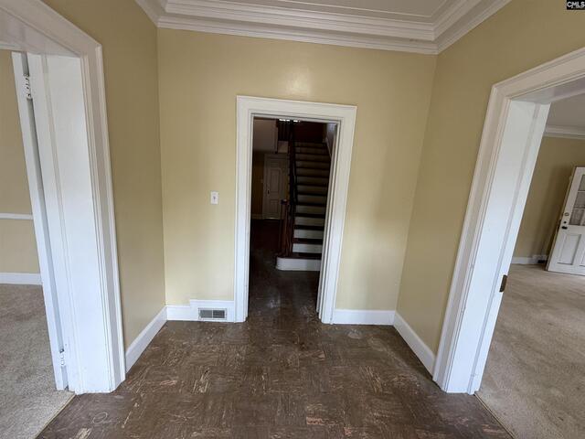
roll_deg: -3.8
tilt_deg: -11.1
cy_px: 220
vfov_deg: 85.7
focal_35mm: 14
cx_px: 292
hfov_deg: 102.1
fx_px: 237
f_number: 2.2
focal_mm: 2.22
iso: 160
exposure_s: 1/120
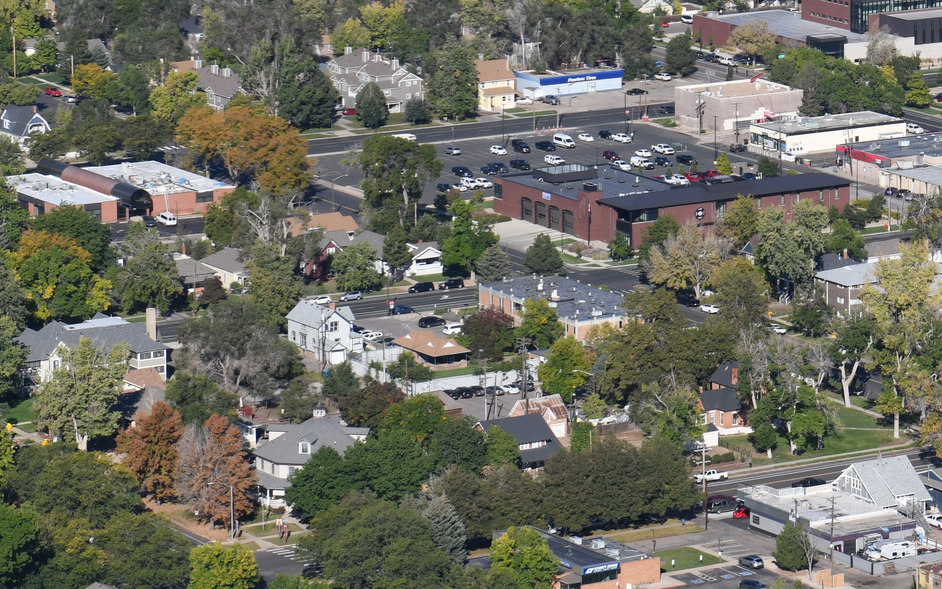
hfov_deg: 9.7
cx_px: 1090
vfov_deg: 6.1
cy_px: -22
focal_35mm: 213
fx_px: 5468
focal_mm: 70
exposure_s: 1/1250
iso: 400
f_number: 8
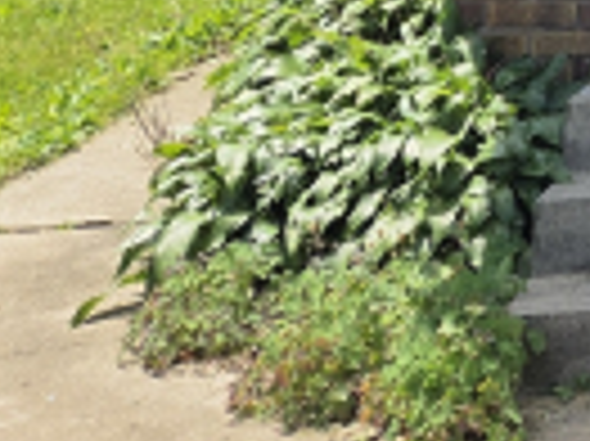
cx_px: 1164
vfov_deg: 10.6
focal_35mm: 117
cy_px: -652
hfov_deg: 14.2
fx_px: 1992
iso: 80
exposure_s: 1/2308
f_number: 1.8
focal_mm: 5.4
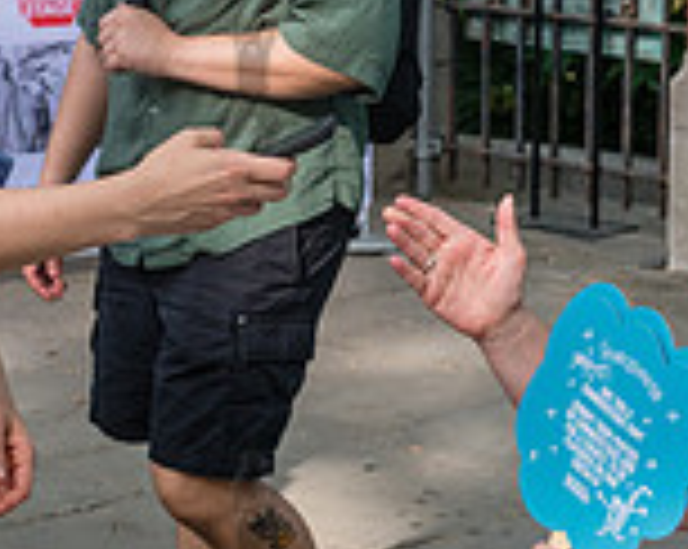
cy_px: 54
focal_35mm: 144
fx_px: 2928
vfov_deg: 10.6
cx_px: 142
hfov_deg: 13.3
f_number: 4.5
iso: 640
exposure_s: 1/500
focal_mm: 35
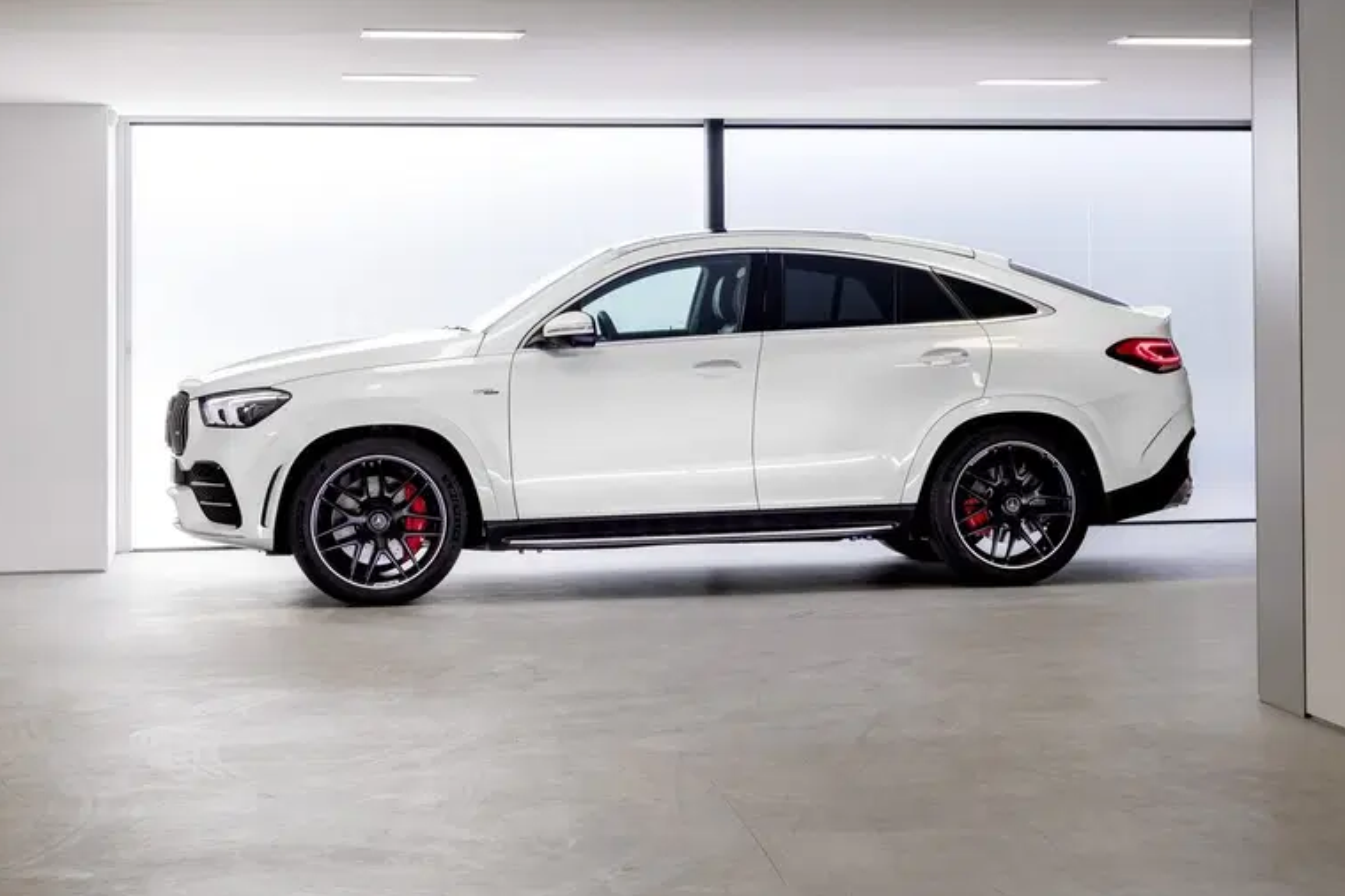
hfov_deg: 23.1
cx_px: 1015
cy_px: 198
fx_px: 3250
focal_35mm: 87
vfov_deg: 15.6
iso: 100
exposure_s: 1/2
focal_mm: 55
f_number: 11
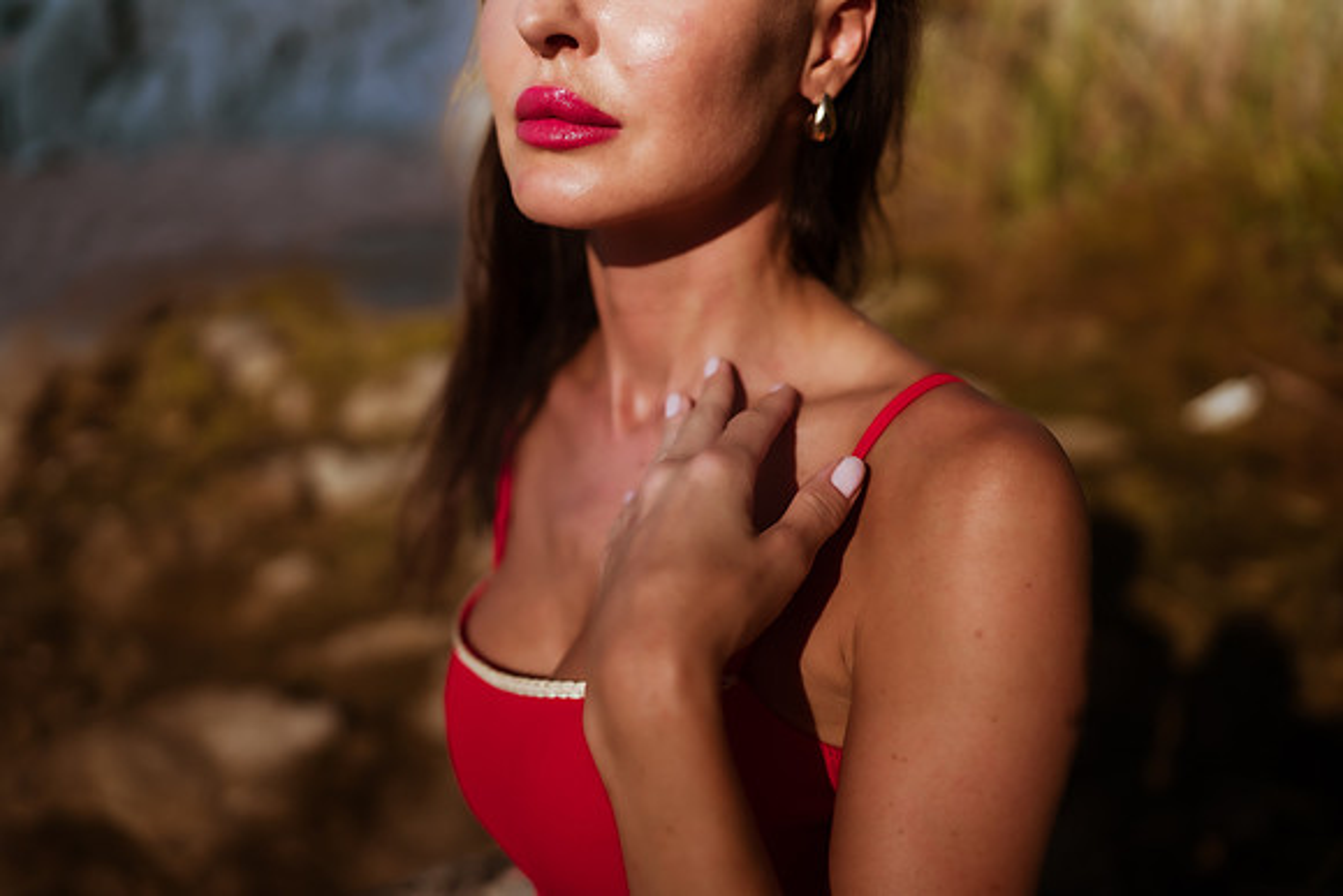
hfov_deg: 54.4
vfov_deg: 37.9
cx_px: 672
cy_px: 448
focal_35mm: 35
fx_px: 1306
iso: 50
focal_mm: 35
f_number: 2
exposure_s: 1/8000
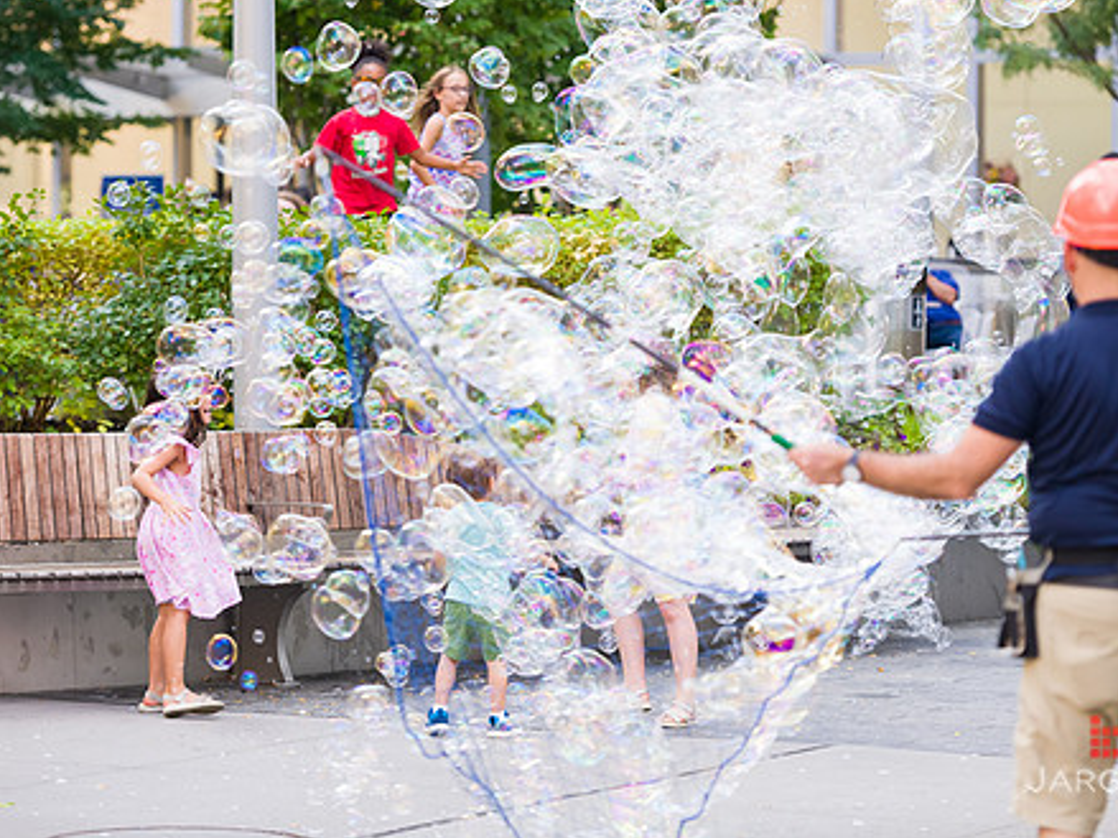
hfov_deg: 12.4
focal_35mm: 159
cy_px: 355
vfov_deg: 9.3
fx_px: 5134
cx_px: 532
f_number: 3.2
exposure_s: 1/800
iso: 800
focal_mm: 125
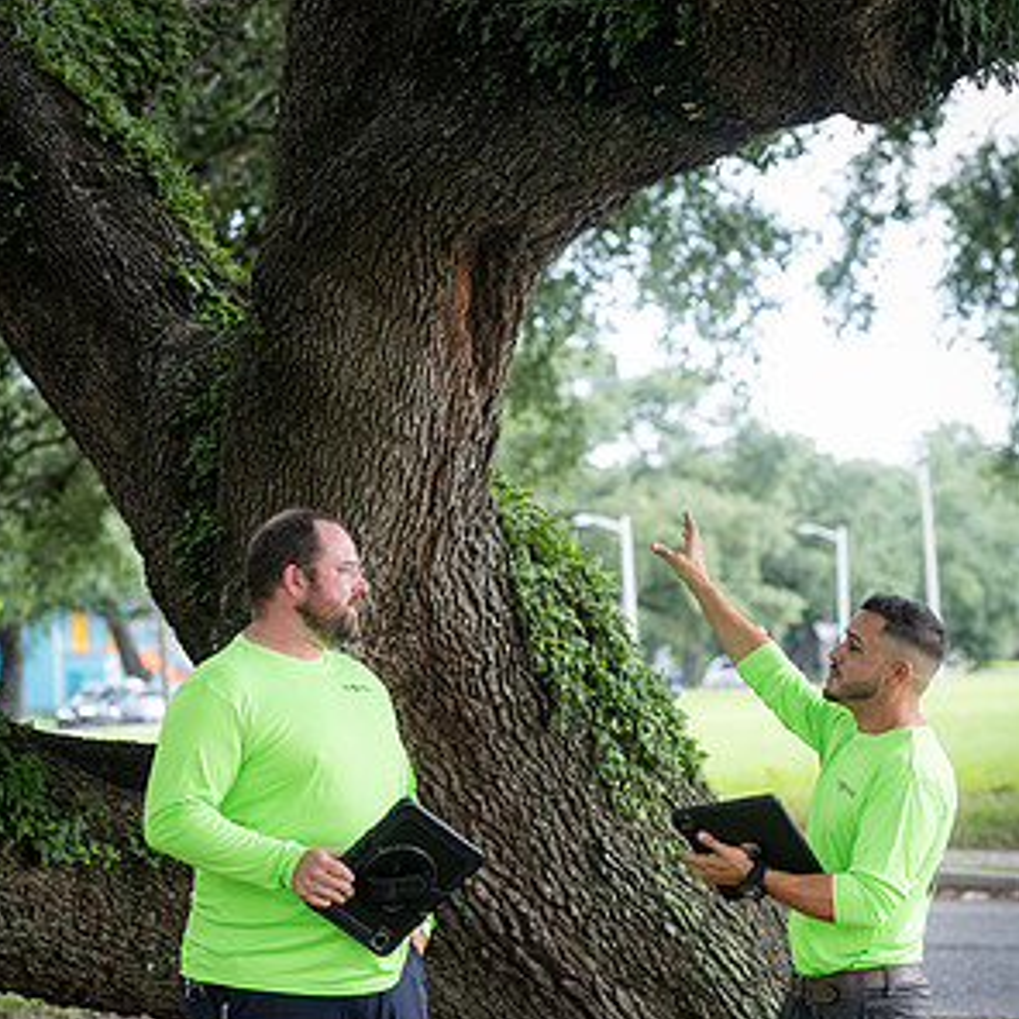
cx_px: 506
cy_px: 713
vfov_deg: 15.8
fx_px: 3663
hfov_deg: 15.8
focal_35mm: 110
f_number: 3.5
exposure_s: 1/500
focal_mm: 85
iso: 500
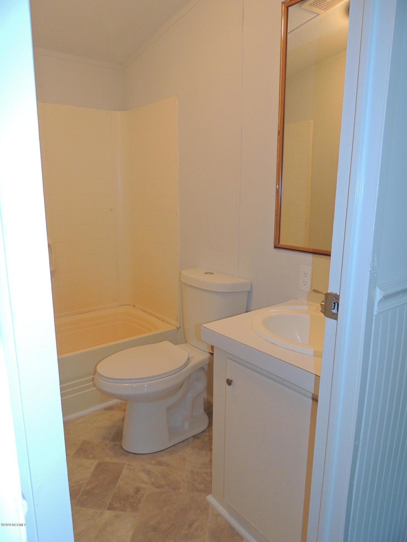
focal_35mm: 24
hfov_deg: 56.8
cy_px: 271
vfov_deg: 71.6
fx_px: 376
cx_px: 204
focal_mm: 4.3
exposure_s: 1/40
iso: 250
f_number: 3
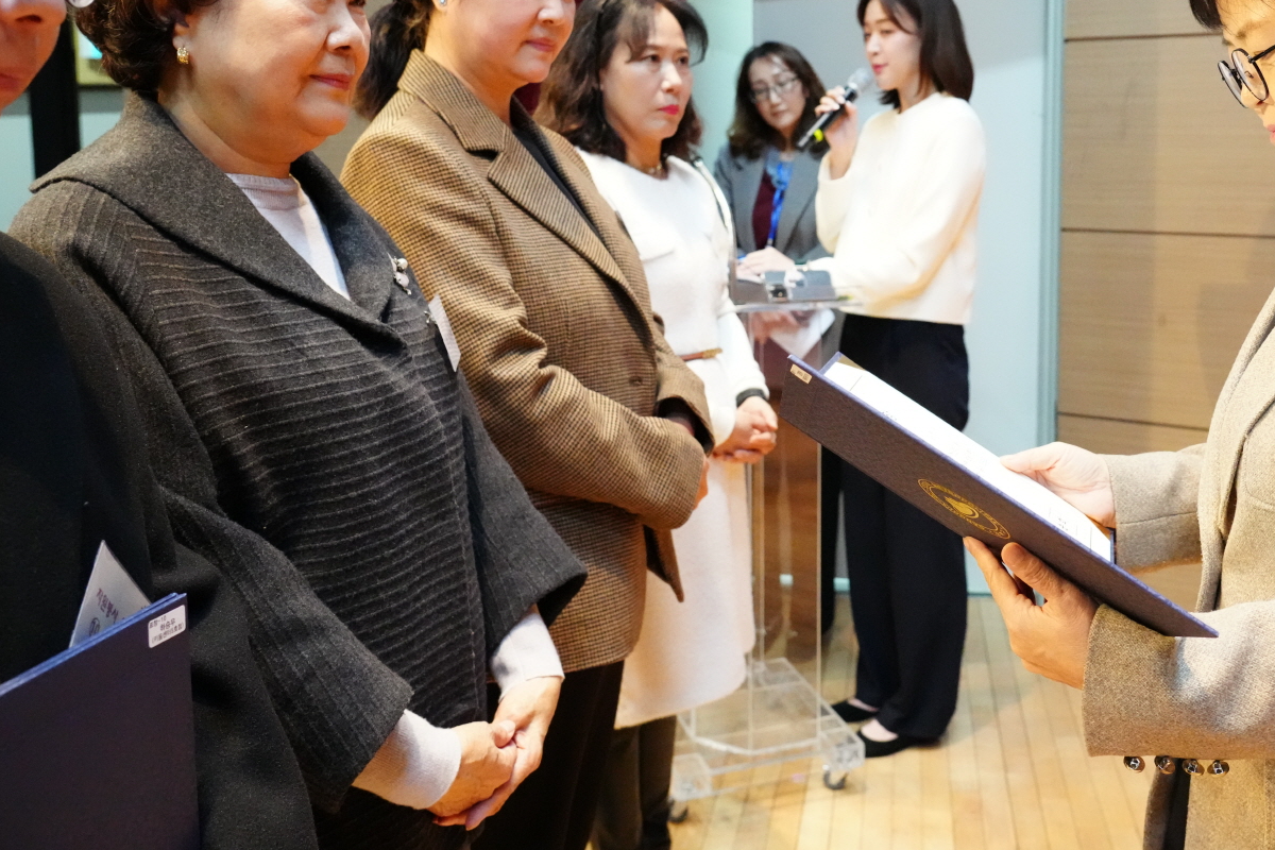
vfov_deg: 36.4
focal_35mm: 36
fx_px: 1275
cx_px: 833
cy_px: 266
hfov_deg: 52.3
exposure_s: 1/160
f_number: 4.5
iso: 12800
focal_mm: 24
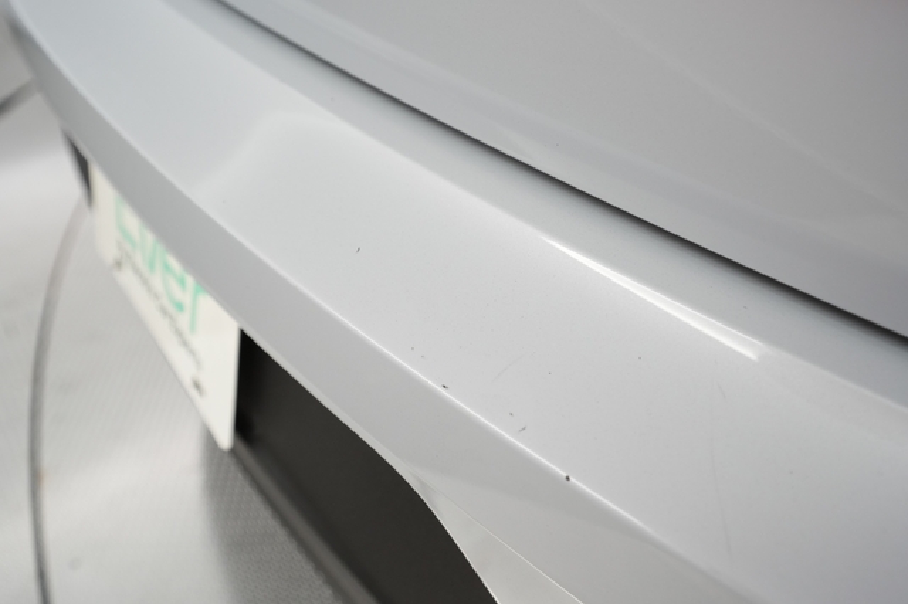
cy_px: 302
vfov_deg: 46.4
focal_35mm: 28
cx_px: 454
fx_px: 706
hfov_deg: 65.5
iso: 1250
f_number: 4.5
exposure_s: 1/100
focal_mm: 28
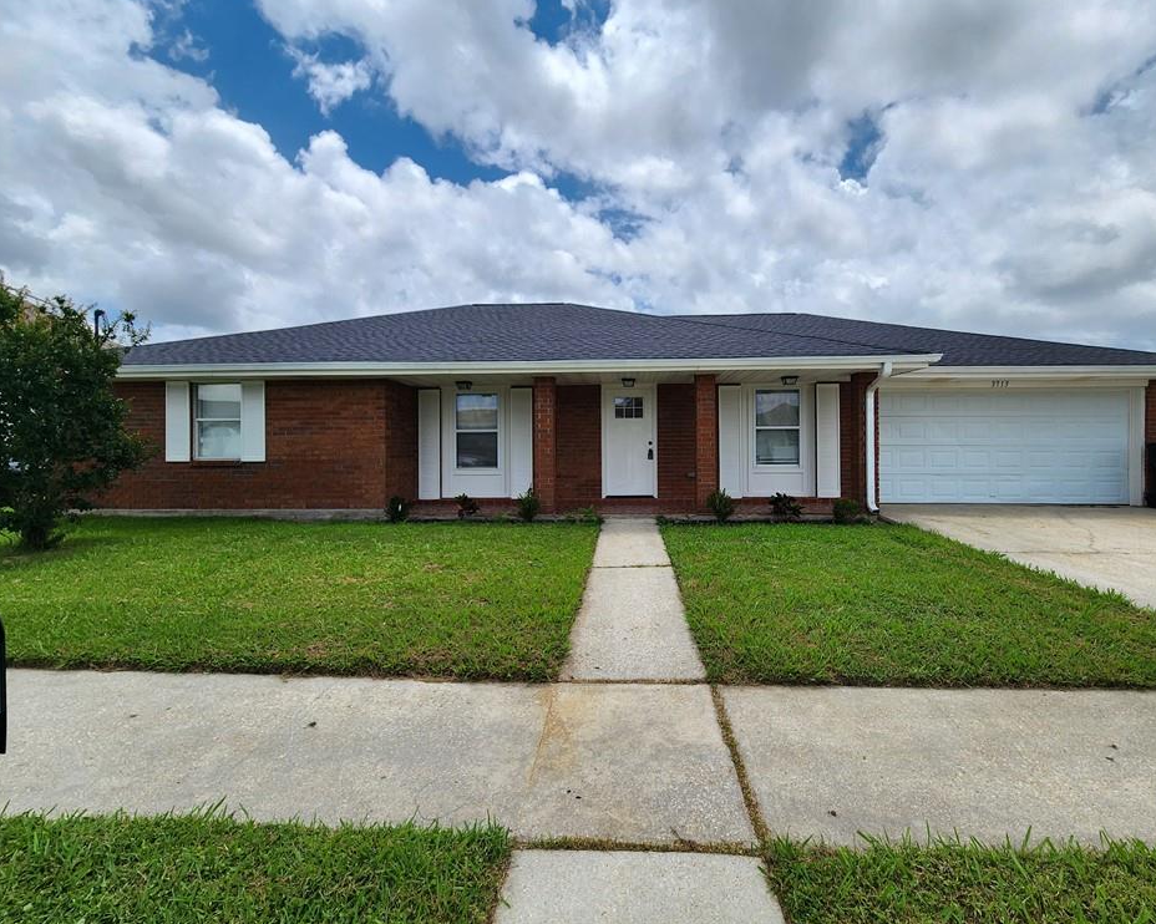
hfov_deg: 100.6
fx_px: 479
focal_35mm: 14
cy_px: 448
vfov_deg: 87.9
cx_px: 612
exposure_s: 1/2586
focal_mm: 2.2
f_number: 2.2
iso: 50
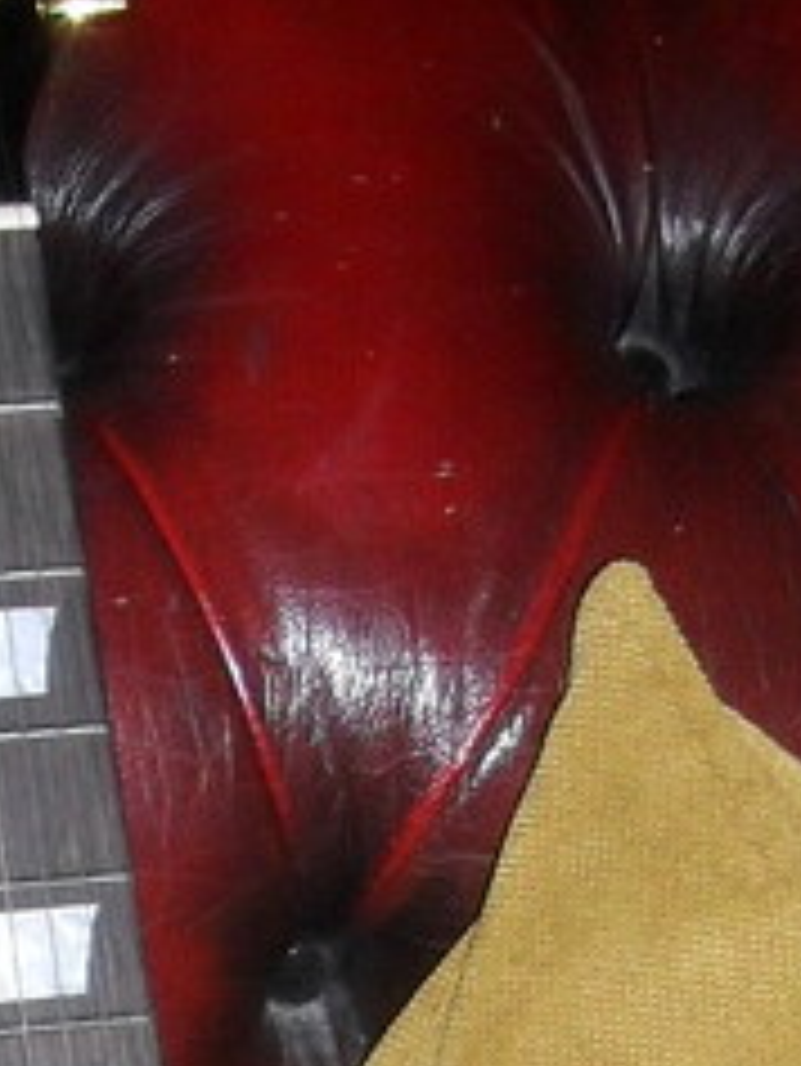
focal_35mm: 177
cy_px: 2222
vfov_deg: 10.2
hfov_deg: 8.4
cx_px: 274
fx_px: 5456
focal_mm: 6.3
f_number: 3.2
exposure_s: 1/45
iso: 200
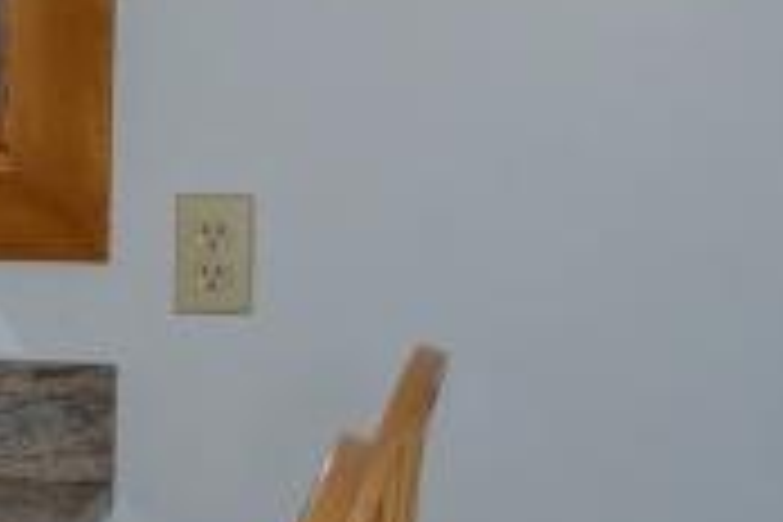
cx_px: -1202
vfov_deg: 8.6
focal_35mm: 159
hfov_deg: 10.7
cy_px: 394
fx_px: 3458
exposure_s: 1/125
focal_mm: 18
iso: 280
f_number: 4
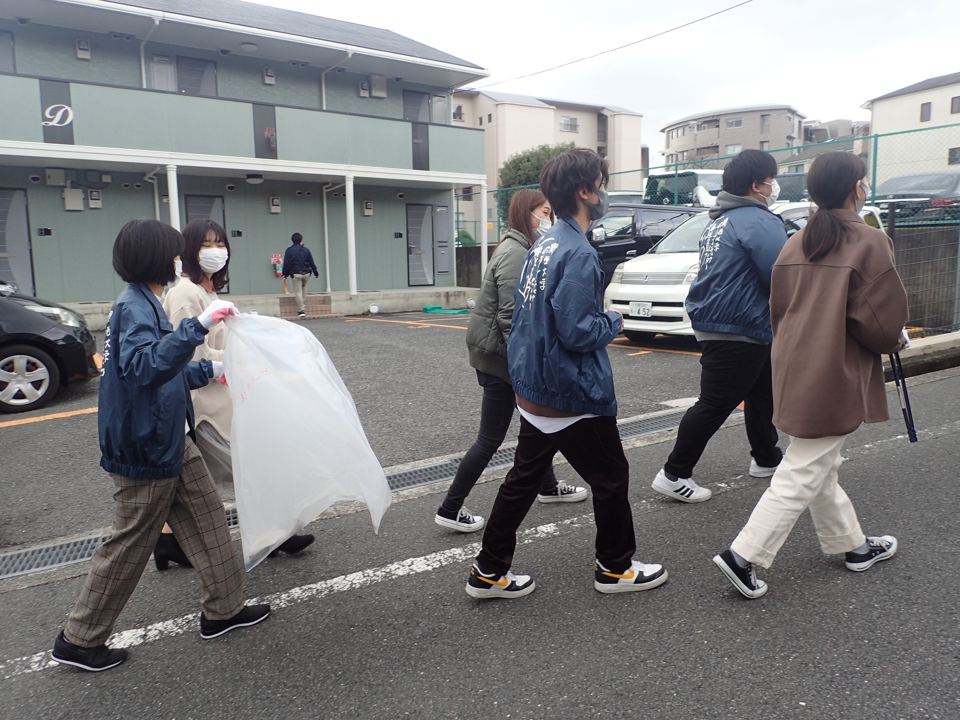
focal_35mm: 25
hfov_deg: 69.4
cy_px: 360
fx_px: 693
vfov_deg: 54.9
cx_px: 480
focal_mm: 4.5
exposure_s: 1/160
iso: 100
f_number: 2.8
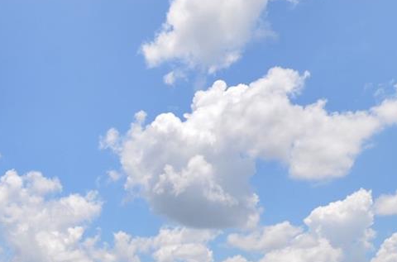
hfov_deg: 16.6
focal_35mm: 120
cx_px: -45
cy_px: 388
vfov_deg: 10.9
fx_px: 1319
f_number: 9
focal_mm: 24
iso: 100
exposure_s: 1/320
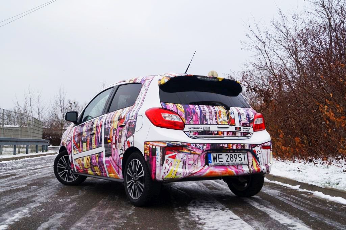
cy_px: 115
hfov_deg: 49.6
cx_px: 173
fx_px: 374
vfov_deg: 34.1
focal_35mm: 39
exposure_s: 1/125
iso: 100
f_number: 6.3
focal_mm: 26
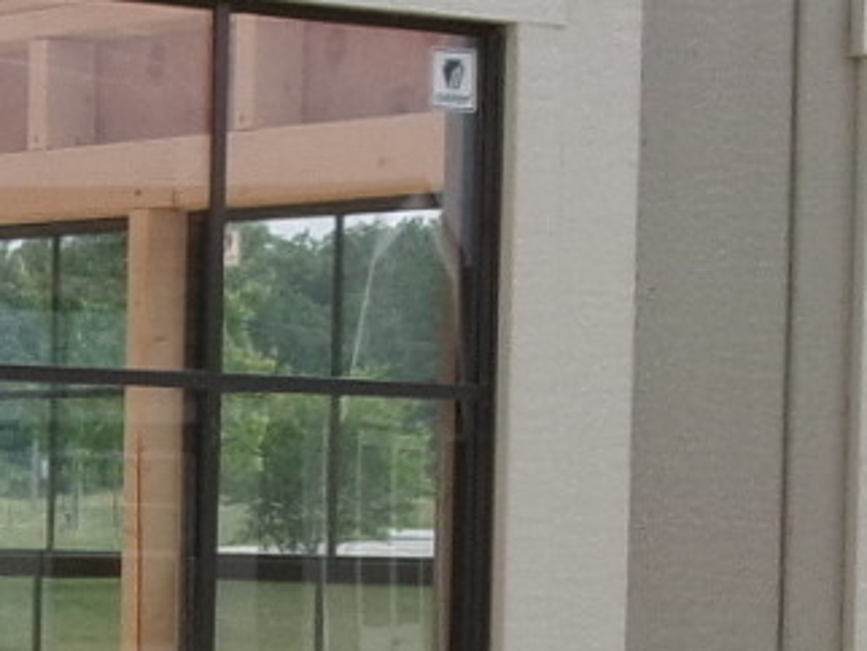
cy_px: 732
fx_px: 4462
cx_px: -366
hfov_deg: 10.8
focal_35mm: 178
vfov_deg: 8.3
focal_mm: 5.1
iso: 100
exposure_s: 1/100
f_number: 10.8
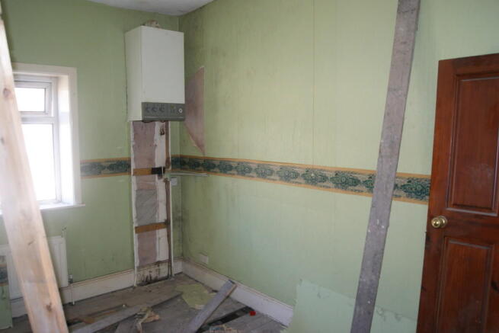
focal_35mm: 27
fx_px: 374
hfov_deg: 67.4
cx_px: 250
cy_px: 166
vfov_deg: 48.0
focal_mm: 18
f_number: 5.6
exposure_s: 1/60
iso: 400
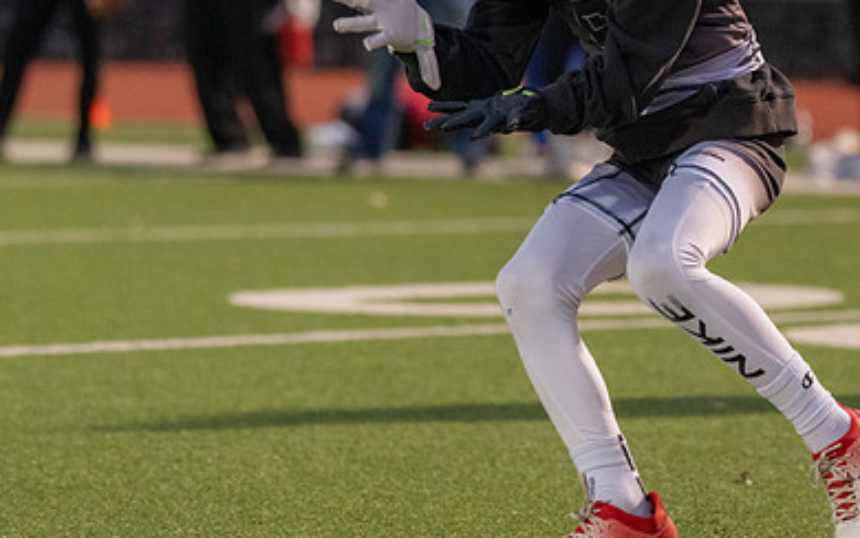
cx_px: 440
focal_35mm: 264
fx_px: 6189
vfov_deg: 5.0
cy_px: -32
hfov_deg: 7.9
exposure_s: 1/1000
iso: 4000
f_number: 2.8
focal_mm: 117
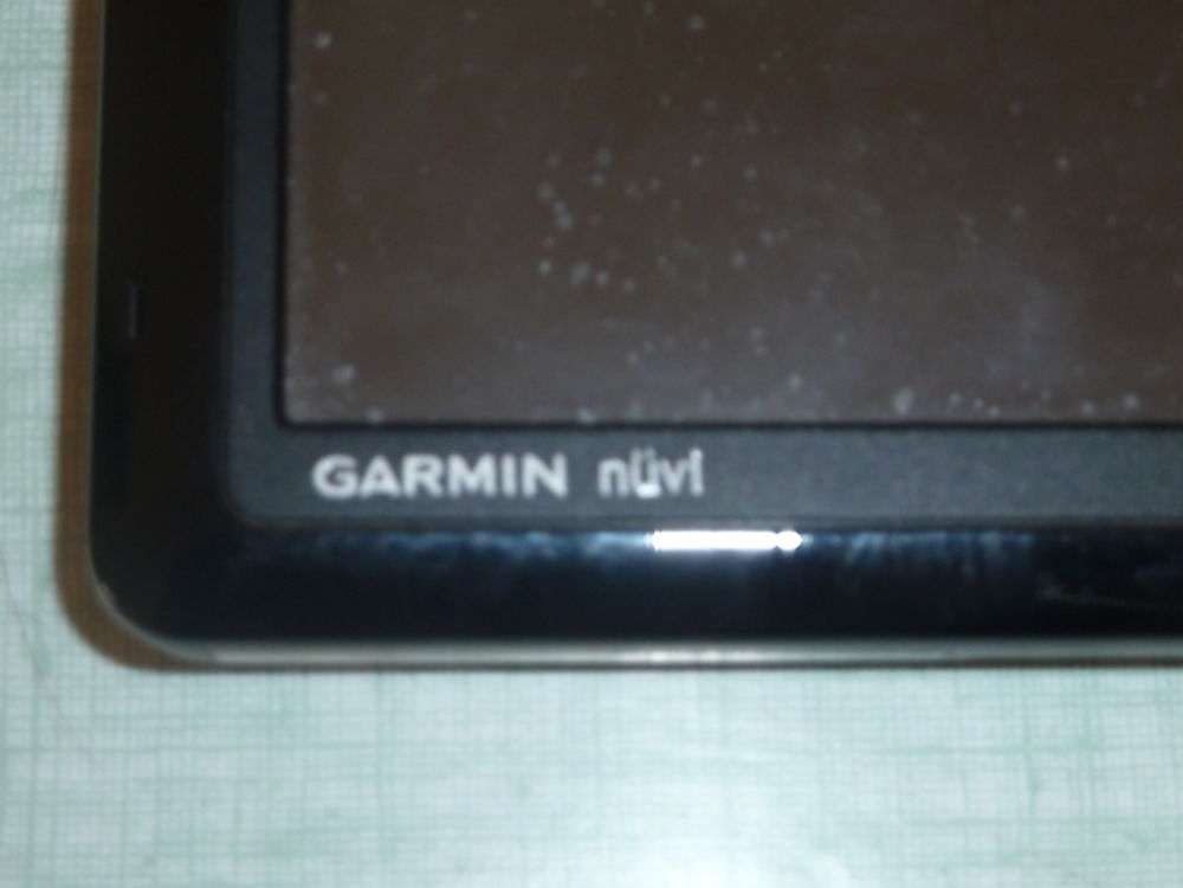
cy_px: 444
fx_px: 2837
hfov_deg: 23.6
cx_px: 592
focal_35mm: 83
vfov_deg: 17.8
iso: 160
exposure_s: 1/40
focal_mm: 13.7
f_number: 4.2
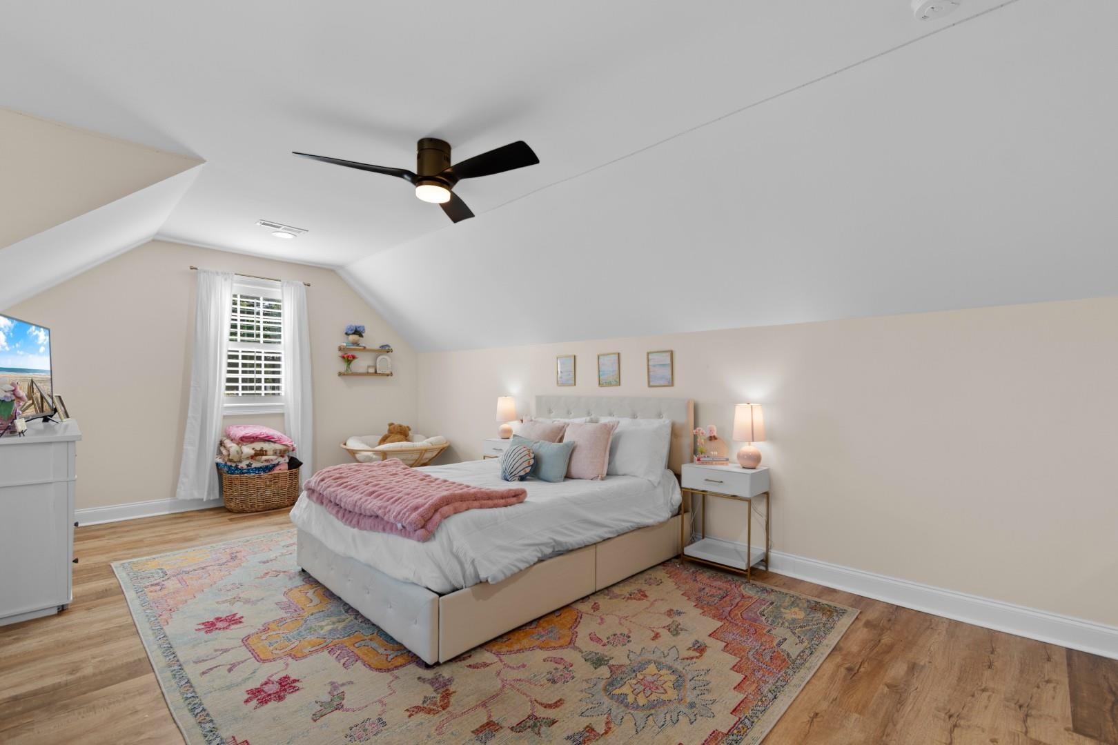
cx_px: 559
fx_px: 466
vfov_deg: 77.3
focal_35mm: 15
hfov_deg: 100.4
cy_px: 372
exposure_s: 1/3
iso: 100
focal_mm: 10
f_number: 4.5
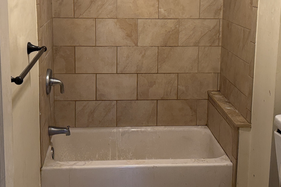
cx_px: 145
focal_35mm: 54
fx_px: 422
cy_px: 49
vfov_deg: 24.8
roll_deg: -0.8
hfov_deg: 36.9
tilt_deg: -9.2
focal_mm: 6.76
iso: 200
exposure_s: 1/120
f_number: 1.78
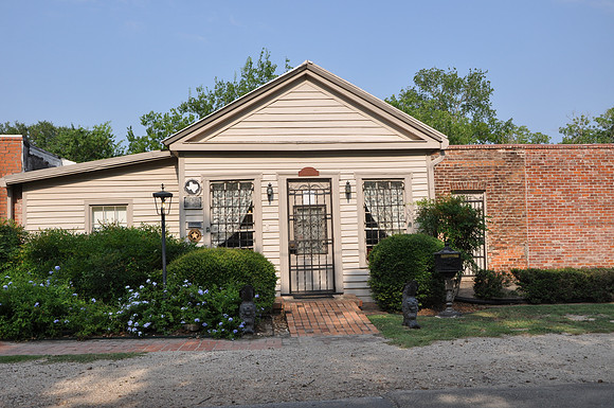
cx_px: 307
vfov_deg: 36.8
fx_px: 613
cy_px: 204
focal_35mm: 36
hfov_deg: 53.2
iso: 200
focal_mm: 24
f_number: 8
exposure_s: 1/320
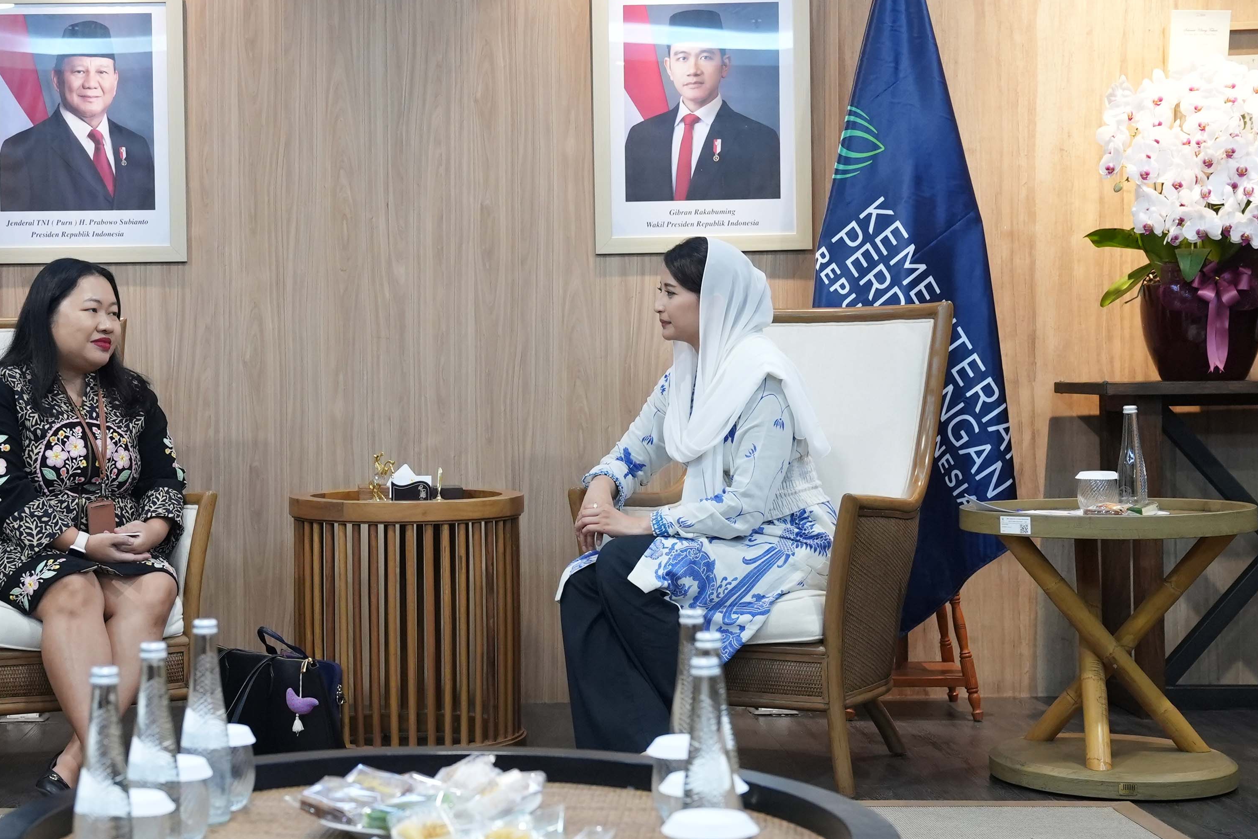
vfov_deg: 22.3
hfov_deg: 32.6
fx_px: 2131
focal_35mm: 61
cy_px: 411
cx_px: 399
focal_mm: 43
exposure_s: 1/100
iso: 4000
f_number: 4
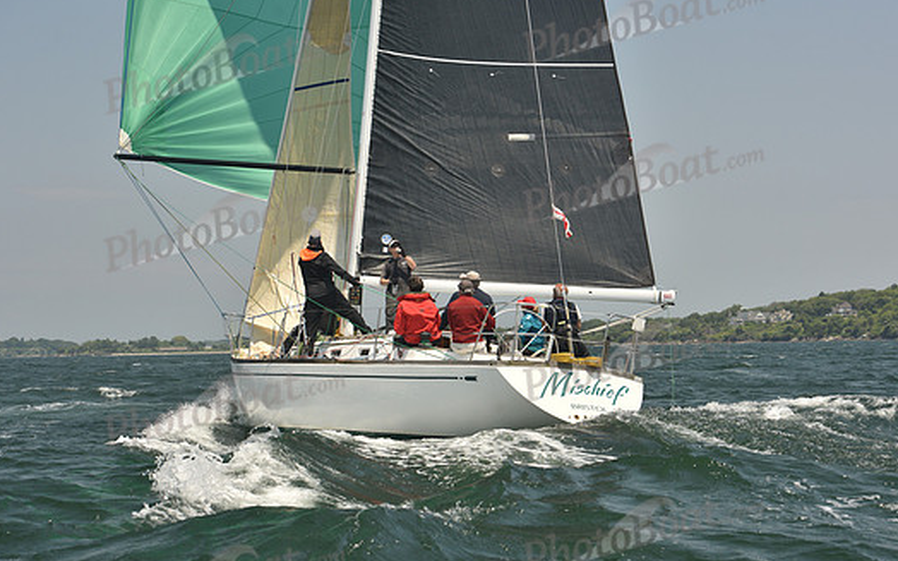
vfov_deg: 16.5
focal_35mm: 79
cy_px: 293
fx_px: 1933
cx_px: 435
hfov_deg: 26.2
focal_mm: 70
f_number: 6.3
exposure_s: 1/640
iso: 250
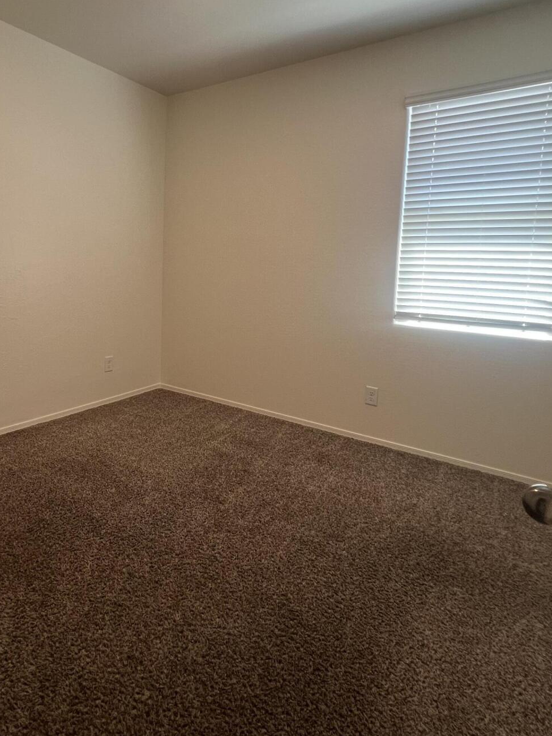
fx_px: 425
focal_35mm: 20
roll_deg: -1.3
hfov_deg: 65.2
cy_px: 311
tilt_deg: -5.5
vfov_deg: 81.2
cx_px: 212
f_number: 1.8
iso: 64
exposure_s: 1/30
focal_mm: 1.57
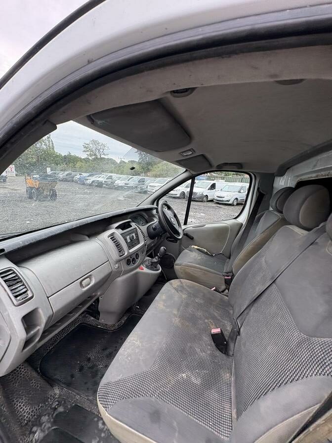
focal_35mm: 14
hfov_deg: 85.7
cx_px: 166
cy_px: 222
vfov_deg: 102.1
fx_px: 179
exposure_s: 1/166
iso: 64
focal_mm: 2.22
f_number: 2.2
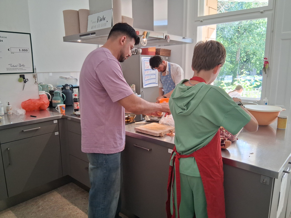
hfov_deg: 67.3
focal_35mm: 26
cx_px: 146
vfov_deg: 53.1
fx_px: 219
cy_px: 109
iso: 250
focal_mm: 3.98
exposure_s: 1/60
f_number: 1.8
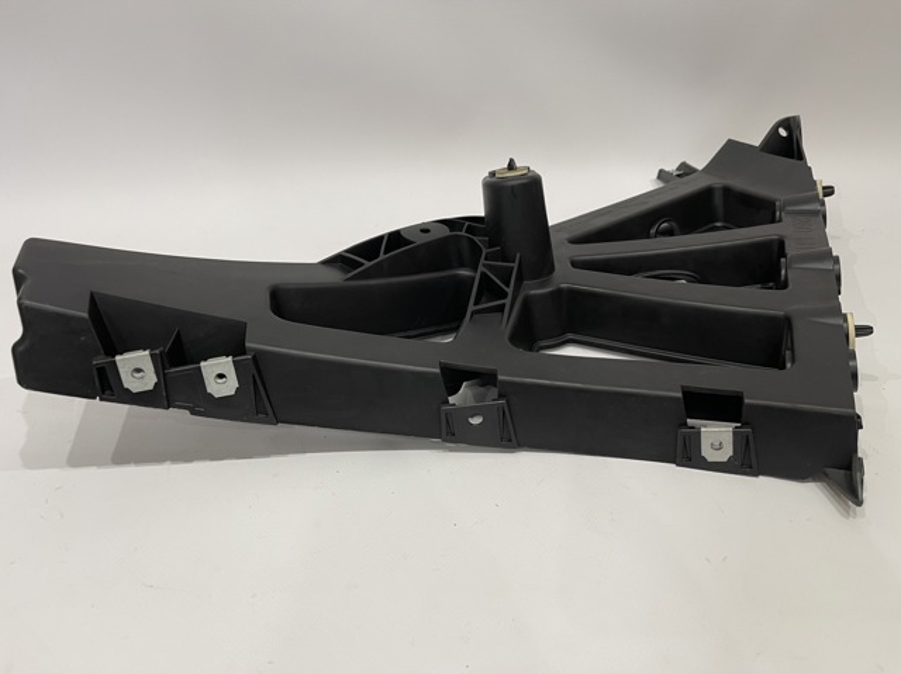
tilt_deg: -33.4
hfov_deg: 69.4
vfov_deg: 54.8
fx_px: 650
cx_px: 450
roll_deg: +2.0
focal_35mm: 25
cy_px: 337
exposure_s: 1/50
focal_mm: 5.1
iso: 80
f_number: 1.6
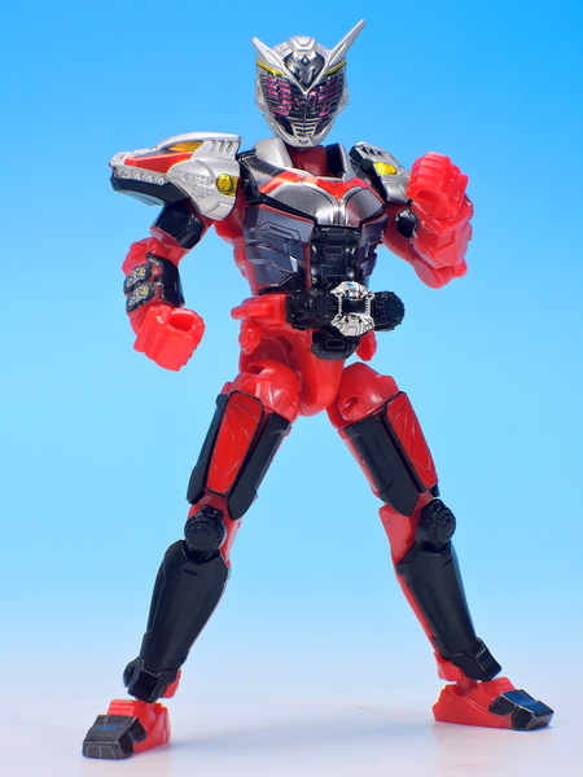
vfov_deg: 16.4
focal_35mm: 120
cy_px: 388
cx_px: 292
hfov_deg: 12.3
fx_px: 2695
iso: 80
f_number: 7.1
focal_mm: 25.5
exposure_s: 1/1.6
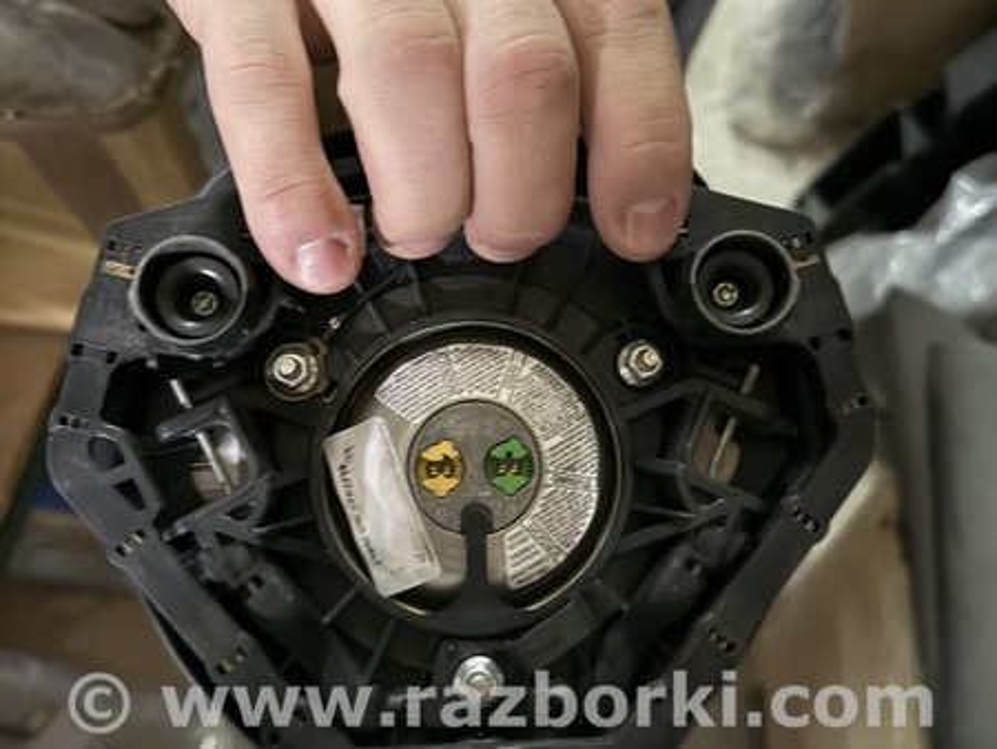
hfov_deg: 71.6
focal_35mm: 24
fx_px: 692
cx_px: 498
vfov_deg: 56.9
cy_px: 374
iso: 1600
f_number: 1.78
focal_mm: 6.76
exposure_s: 1/25
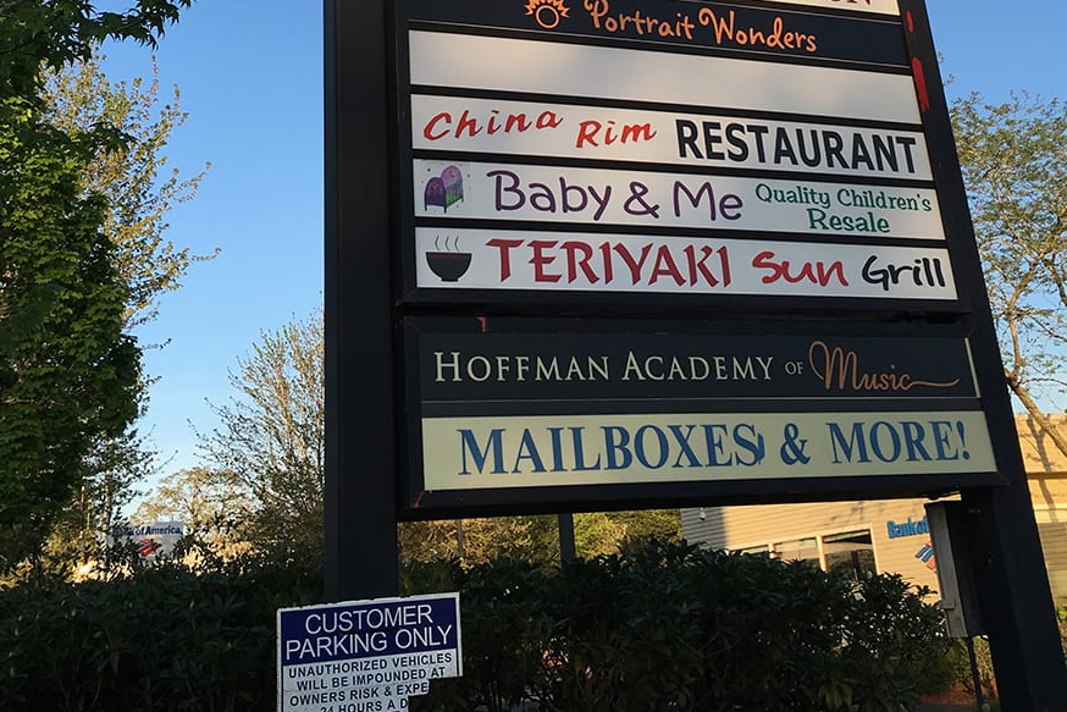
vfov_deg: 27.2
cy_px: -41
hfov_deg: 42.7
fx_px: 1364
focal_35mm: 46
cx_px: 536
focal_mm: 4.15
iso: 25
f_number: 2.2
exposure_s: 1/674
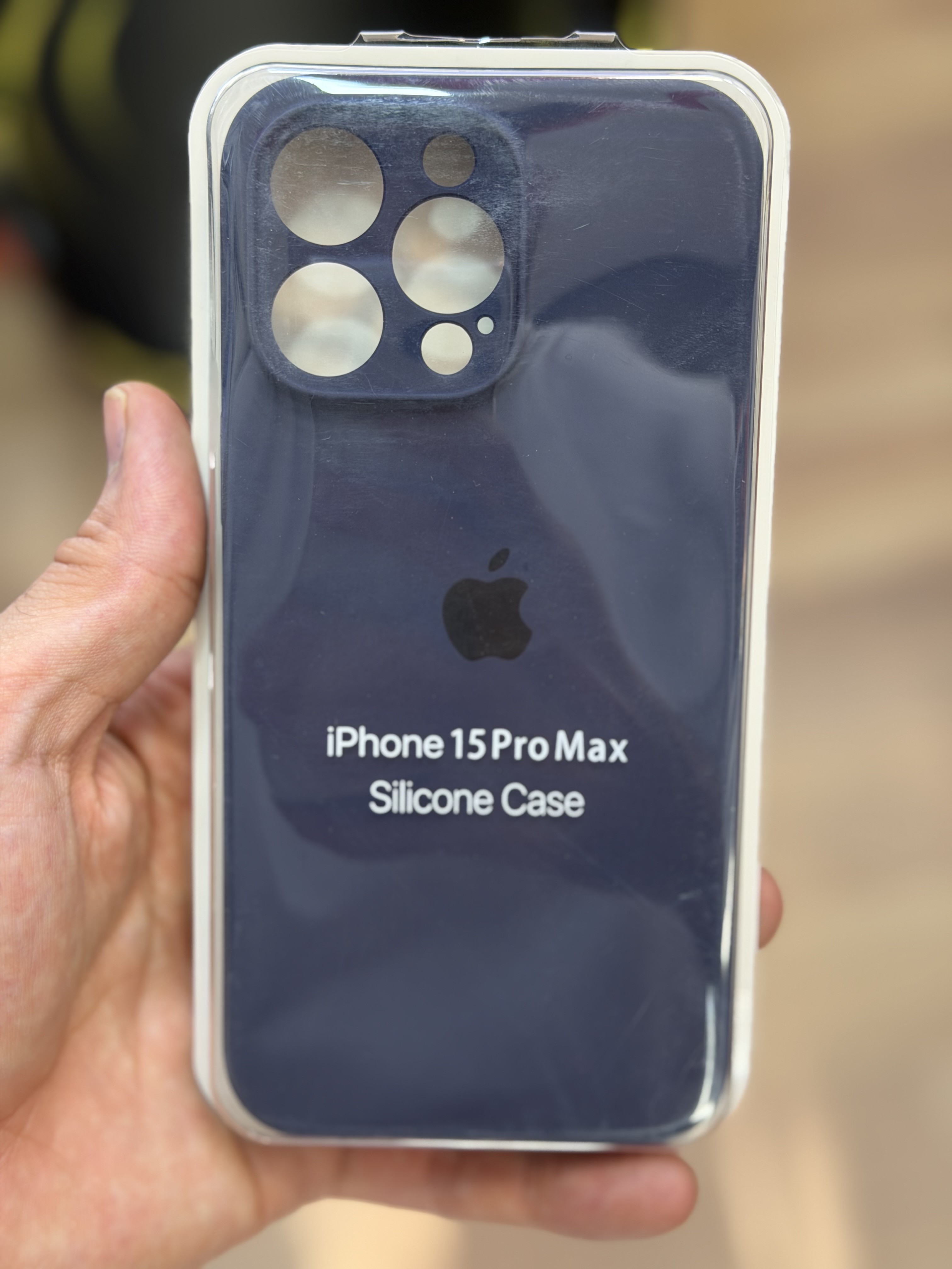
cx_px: 476
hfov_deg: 30.3
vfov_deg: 39.7
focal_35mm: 48
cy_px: 634
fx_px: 1760
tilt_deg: -66.8
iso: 64
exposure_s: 1/50
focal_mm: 6.76
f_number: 1.78
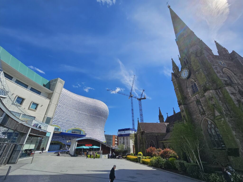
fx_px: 91
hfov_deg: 106.2
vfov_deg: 89.9
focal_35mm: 13
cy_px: 91
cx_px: 122
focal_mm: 2.2
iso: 50
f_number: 2.2
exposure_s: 1/3913
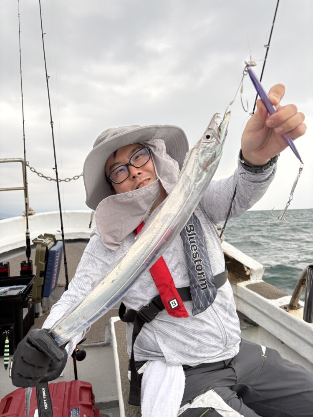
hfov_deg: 53.1
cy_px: 208
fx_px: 313
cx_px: 156
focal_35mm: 26
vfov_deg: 67.3
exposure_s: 1/131
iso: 40
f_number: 1.6
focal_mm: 5.96
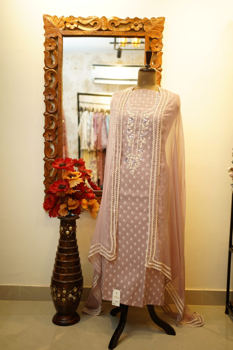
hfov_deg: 37.9
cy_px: 175
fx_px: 340
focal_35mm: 35
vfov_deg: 54.4
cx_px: 116
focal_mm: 35
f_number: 2
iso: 160
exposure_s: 1/125
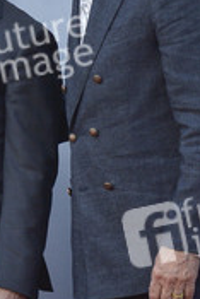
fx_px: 1331
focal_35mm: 160
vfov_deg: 12.8
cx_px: 56
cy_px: 142
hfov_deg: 8.6
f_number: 7.1
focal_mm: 70
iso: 400
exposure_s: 1/250
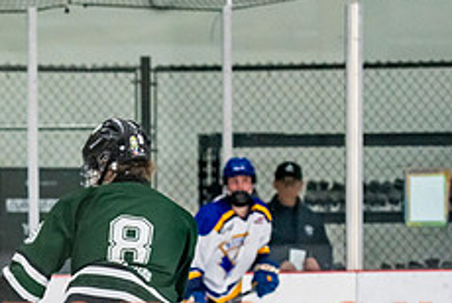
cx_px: -83
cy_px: 416
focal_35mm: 329
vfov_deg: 4.2
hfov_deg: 6.2
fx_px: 4136
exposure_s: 1/640
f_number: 3.2
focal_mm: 102
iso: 2000
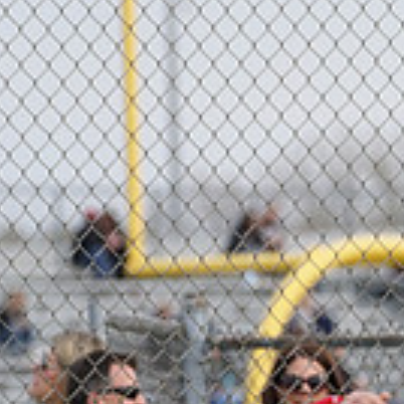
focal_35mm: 982
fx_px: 12966
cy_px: 633
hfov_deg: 1.8
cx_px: 398
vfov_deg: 1.8
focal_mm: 230
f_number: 5.6
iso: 400
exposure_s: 1/1000
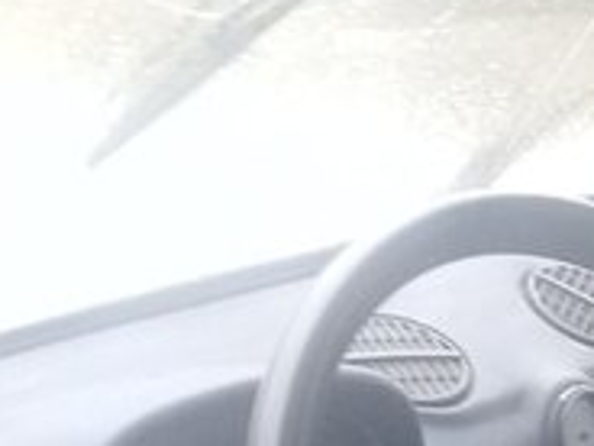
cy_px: 729
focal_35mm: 111
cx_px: 617
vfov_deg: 12.5
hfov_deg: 17.3
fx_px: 1905
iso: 125
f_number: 2.2
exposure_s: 1/33
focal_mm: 3.3
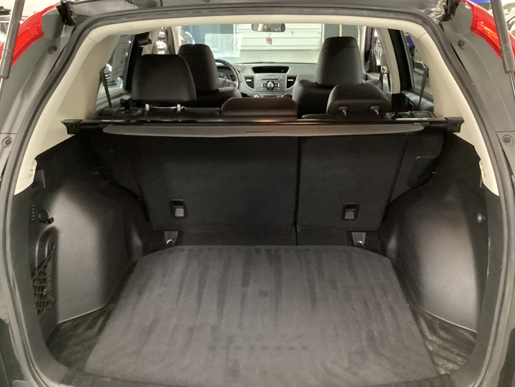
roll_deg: +0.0
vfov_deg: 44.2
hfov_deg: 56.8
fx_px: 476
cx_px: 256
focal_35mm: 32
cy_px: 199
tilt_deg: -23.5
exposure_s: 1/17
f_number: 2.4
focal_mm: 3.3
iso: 640
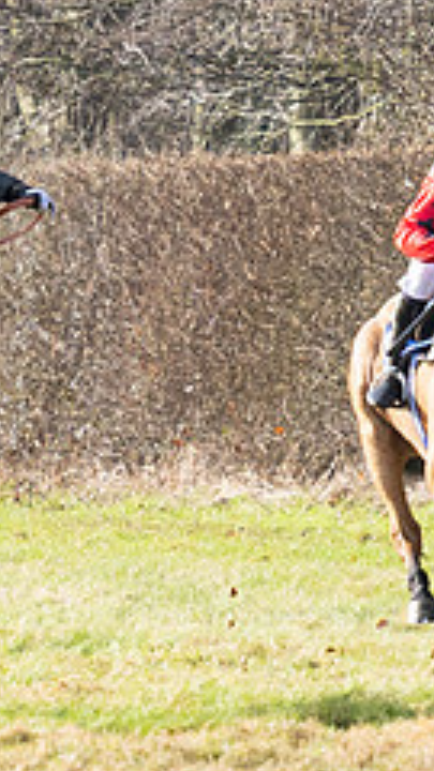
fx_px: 17963
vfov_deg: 2.5
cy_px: 568
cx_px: -163
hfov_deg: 1.4
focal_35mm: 878
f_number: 4
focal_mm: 125
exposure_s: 1/1600
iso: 400
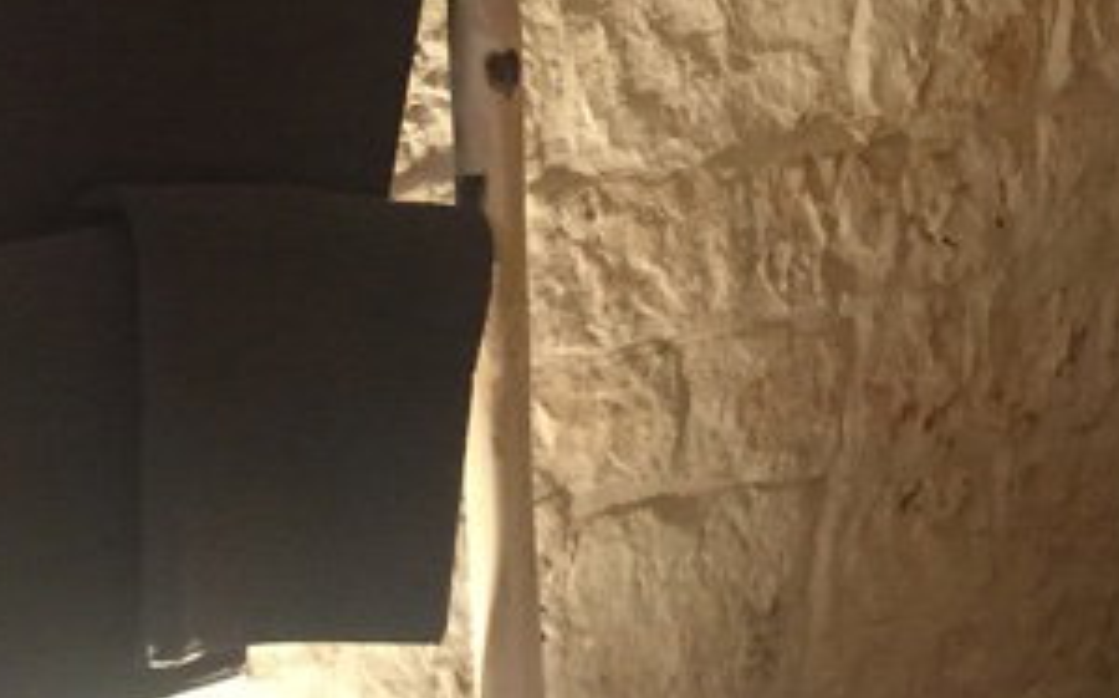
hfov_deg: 19.2
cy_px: -429
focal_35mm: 105
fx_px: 3200
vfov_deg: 11.8
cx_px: 1171
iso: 100
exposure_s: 1/17
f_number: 2.2
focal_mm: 4.15
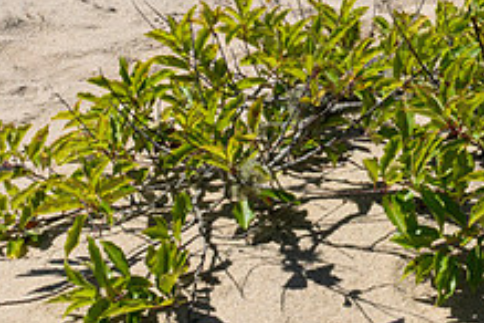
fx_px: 1654
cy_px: -58
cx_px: 457
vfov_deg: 11.0
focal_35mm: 123
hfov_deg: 16.4
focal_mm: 24
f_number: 14
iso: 400
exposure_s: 1/640
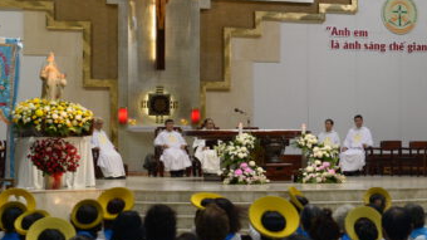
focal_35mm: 74
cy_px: 107
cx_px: 322
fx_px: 838
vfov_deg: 16.3
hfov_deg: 28.2
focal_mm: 40
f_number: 4
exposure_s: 1/160
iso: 1600
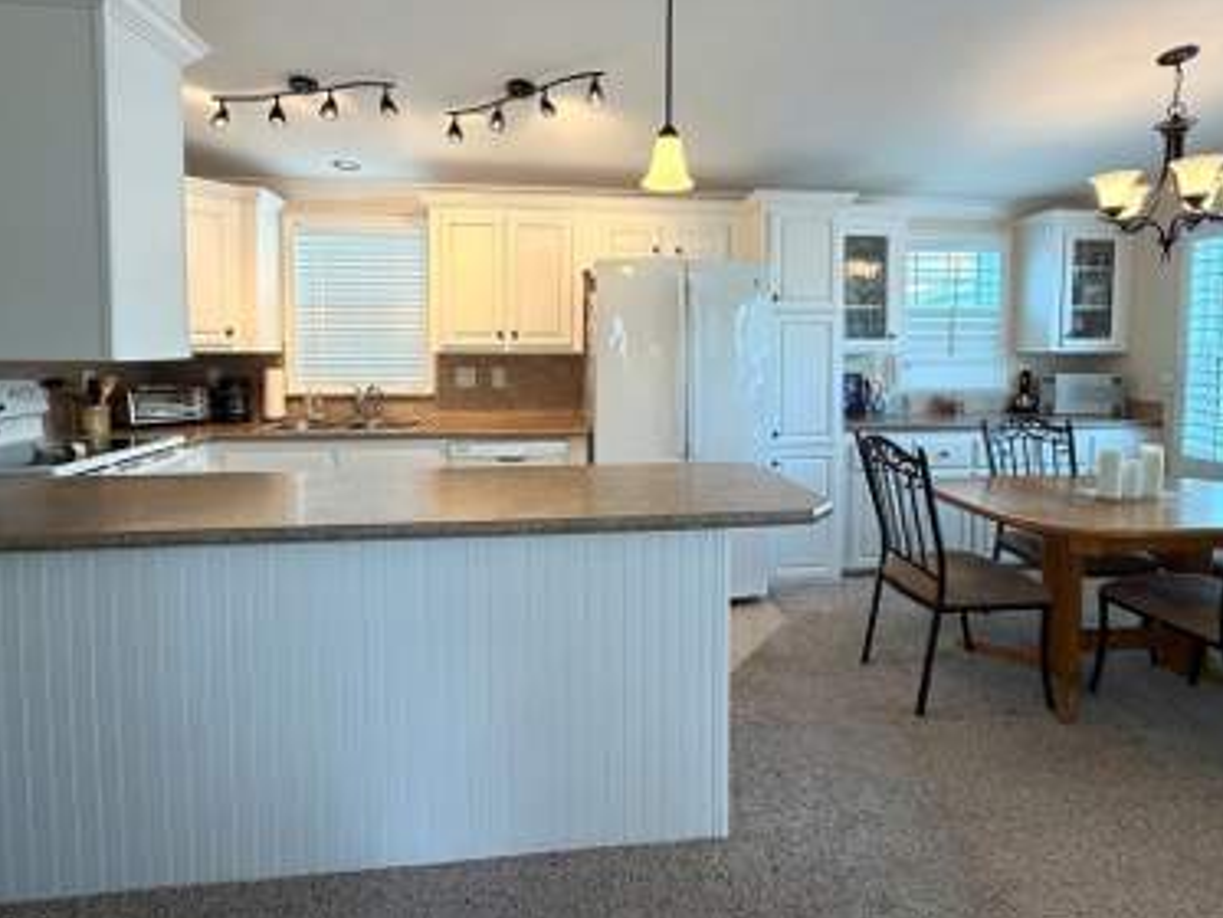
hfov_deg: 87.7
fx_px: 636
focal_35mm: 18
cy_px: 370
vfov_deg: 70.9
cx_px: 623
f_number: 2.2
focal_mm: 2.22
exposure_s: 1/120
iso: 125
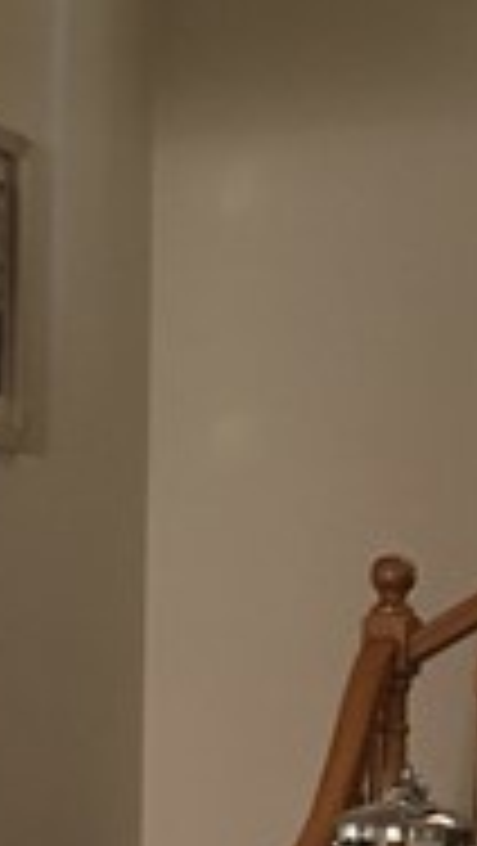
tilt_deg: -10.2
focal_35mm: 101
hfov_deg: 12.0
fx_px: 2267
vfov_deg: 19.2
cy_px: 1161
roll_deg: -2.7
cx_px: 369
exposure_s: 1/8
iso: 125
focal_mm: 4.15
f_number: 2.2
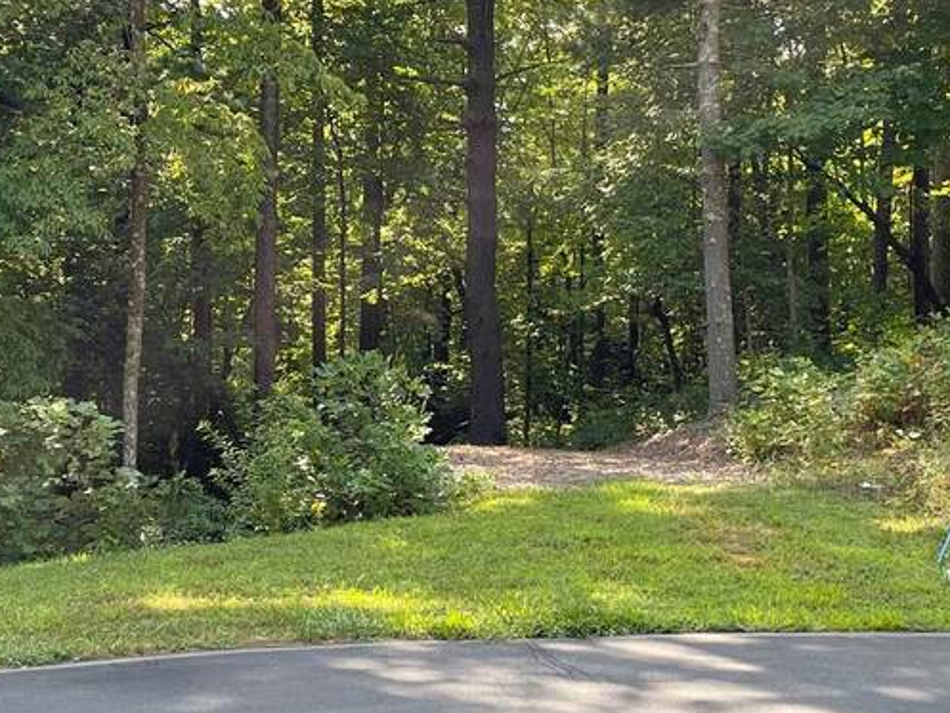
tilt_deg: -1.9
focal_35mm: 67
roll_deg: -0.7
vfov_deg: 21.9
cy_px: 302
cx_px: 403
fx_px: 1839
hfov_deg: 28.9
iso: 32
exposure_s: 1/164
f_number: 1.6
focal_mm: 4.2
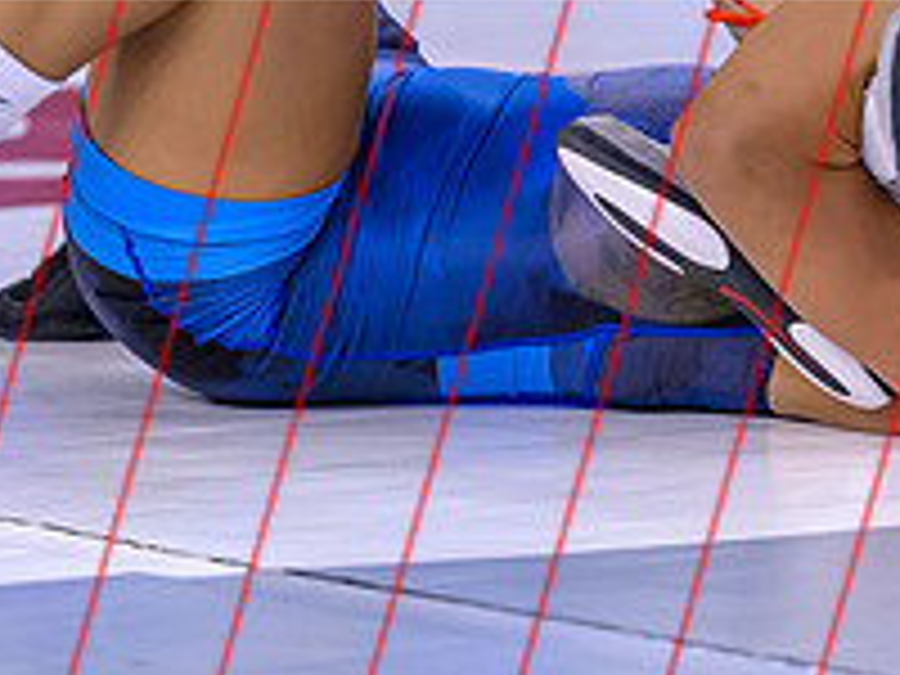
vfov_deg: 5.2
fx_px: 7384
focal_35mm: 284
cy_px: 94
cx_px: 1030
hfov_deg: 6.9
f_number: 2.8
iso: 2500
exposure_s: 1/800
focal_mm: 70
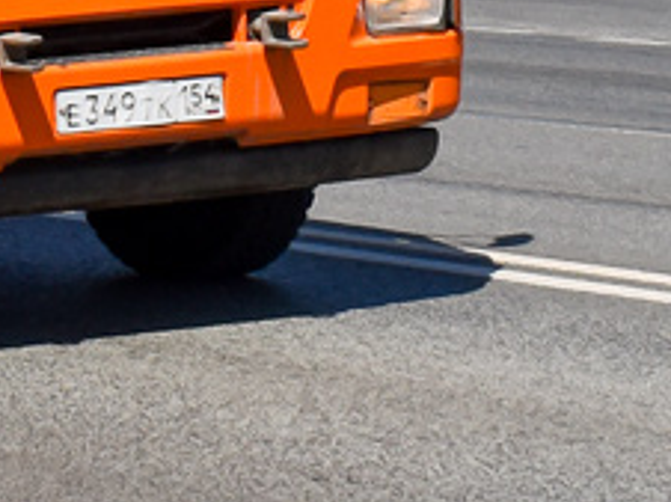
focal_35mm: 230
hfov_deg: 8.5
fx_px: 4454
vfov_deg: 6.2
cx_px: -113
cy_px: -570
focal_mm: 30
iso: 400
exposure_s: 1/2000
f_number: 8
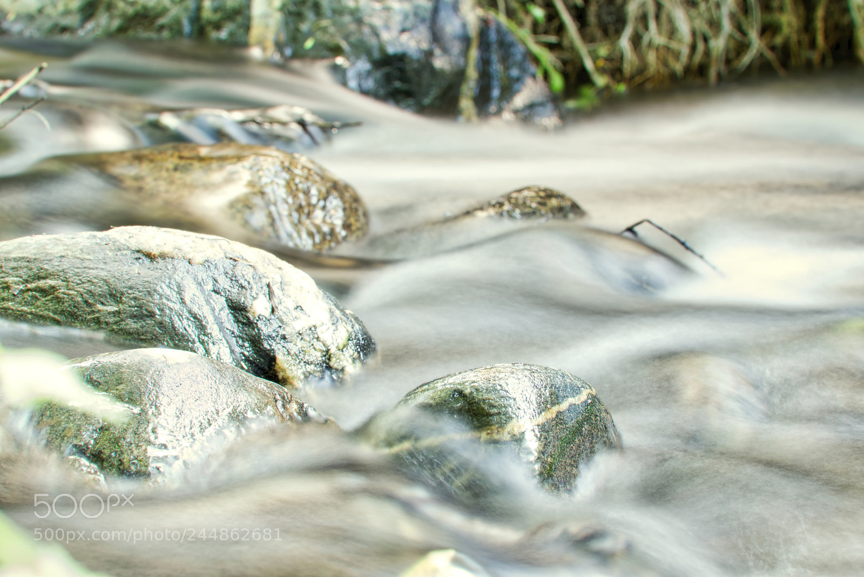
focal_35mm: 75
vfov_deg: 18.2
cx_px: 432
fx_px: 1801
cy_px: 288
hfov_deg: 27.0
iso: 100
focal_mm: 50
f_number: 11
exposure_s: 10
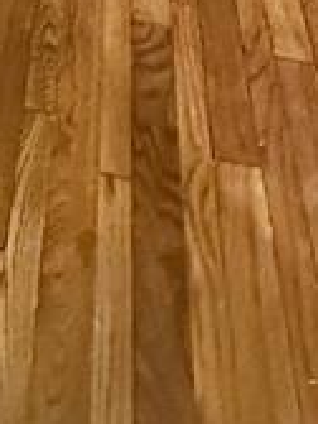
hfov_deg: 22.1
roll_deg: -1.4
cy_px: -500
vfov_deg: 17.2
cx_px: 0
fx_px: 784
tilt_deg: -13.0
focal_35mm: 64
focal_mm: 2.22
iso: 800
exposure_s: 1/60
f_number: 2.2
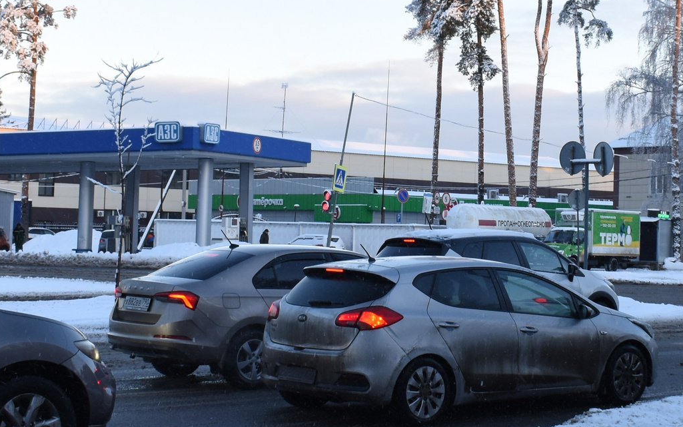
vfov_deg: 15.5
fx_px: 1564
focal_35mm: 84
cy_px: 133
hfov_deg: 24.5
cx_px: 476
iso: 250
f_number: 7.1
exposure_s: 1/100
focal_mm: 22
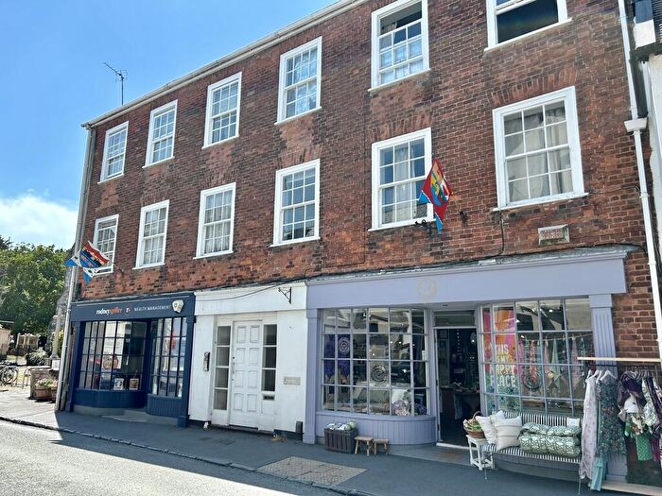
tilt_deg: +11.6
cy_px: 248
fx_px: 497
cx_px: 331
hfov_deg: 67.3
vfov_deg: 53.1
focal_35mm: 26
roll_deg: -0.8
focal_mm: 5.7
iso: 50
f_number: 1.5
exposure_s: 1/1901
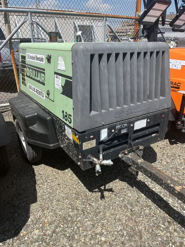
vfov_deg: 67.3
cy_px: 124
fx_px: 185
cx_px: 92
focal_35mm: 26
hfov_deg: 53.1
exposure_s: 1/2899
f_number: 1.6
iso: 50
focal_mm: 5.1
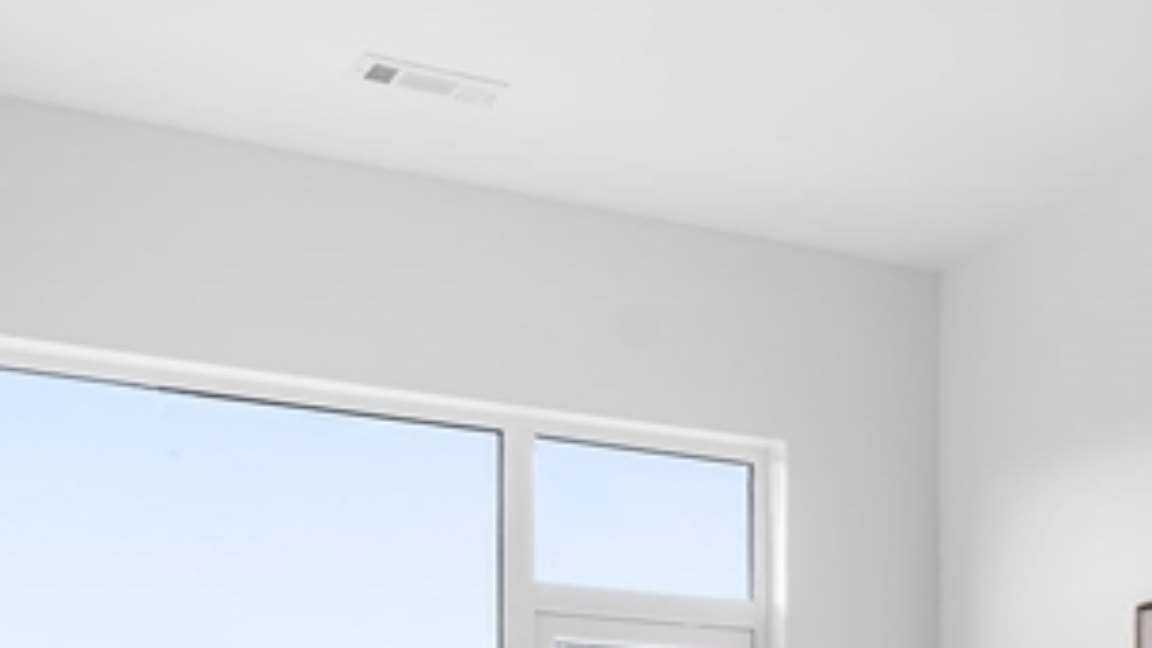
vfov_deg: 18.0
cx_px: 697
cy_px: 957
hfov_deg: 34.8
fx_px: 1833
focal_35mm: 60
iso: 100
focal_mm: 17
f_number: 6.3
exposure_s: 1/13
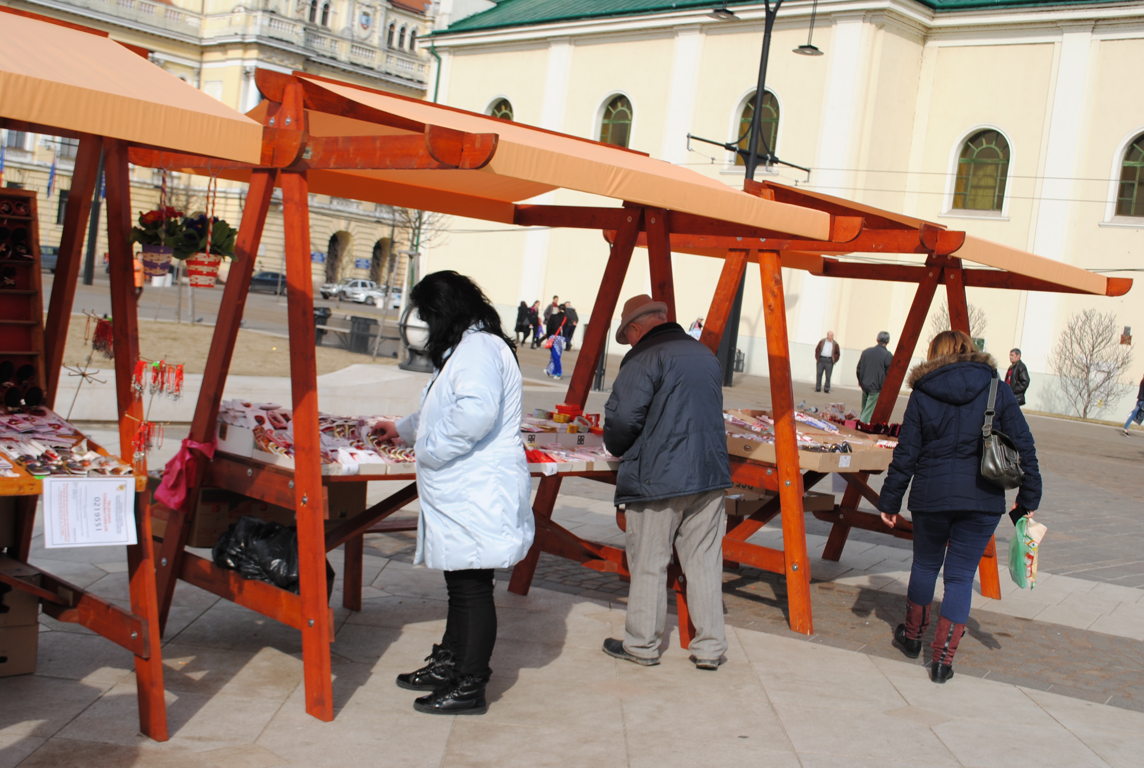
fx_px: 1337
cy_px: 384
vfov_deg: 32.0
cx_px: 572
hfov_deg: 46.3
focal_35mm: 42
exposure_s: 1/250
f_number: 8
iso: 100
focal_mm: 28
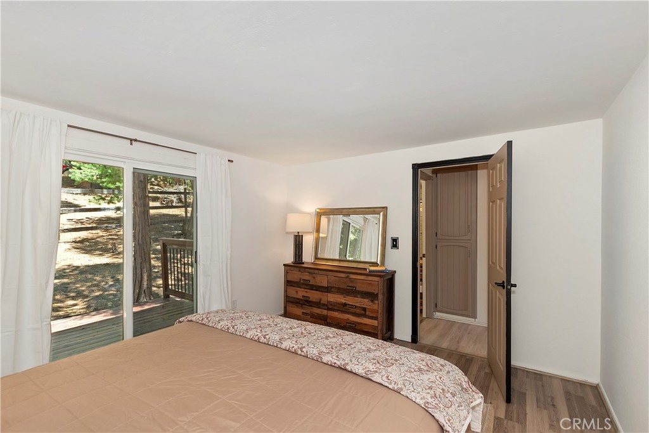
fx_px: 270
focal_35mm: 15
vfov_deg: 77.3
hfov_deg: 100.4
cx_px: 324
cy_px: 216
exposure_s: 1/30
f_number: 8
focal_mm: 10
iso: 400
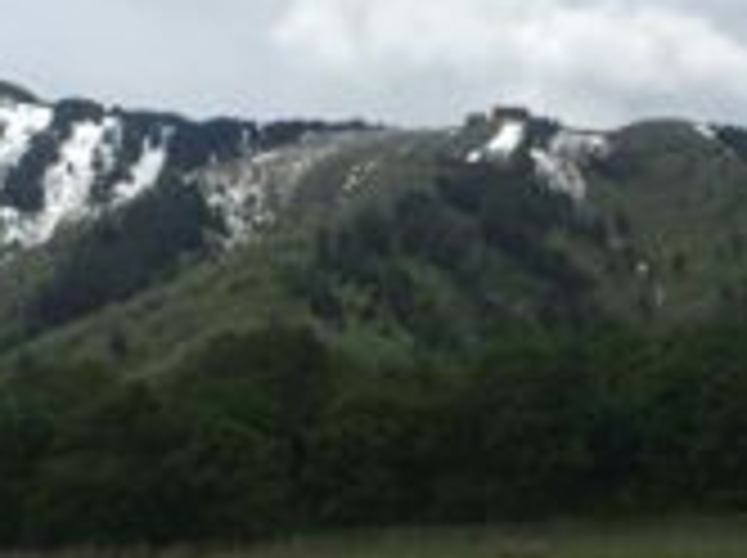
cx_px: 630
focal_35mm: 112
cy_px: 378
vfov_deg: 13.2
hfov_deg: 17.4
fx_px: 2413
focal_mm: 4.15
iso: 32
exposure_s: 1/3968
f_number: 2.2
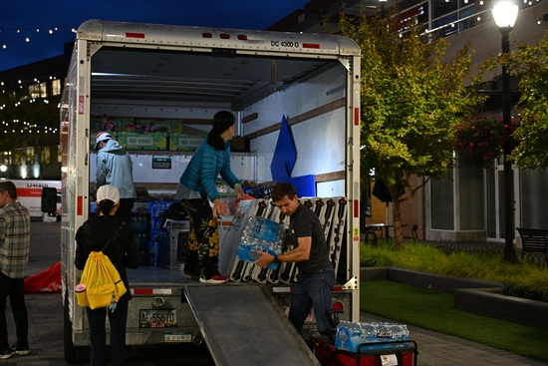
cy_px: 183
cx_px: 274
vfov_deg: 25.1
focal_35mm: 54
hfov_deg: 36.9
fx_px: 822
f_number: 4
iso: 6400
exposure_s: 1/125
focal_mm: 54
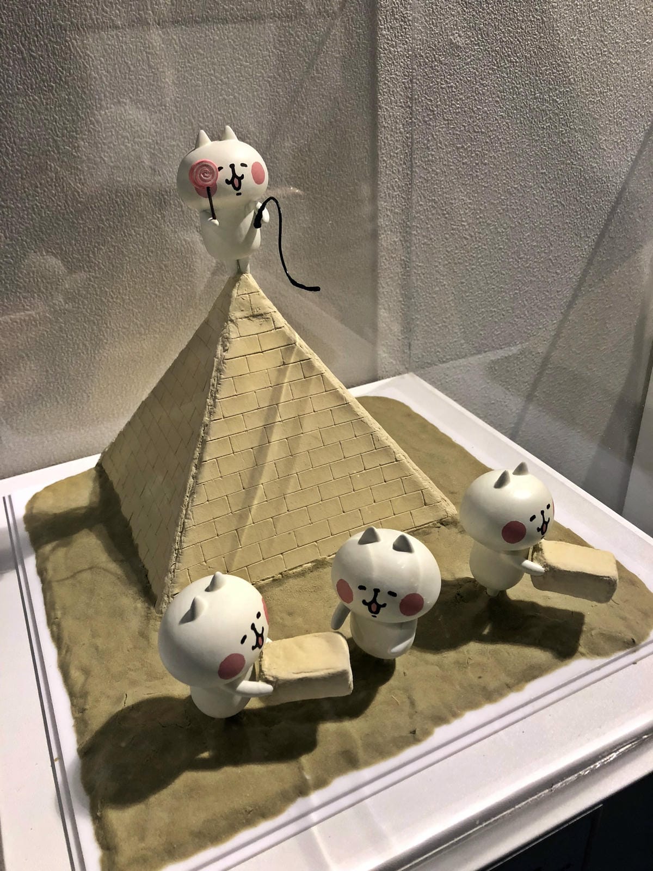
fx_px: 704
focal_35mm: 28
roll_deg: +2.5
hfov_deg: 49.7
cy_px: 436
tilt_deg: -30.6
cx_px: 326
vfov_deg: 63.4
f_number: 1.8
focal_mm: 3.99
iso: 40
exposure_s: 1/30
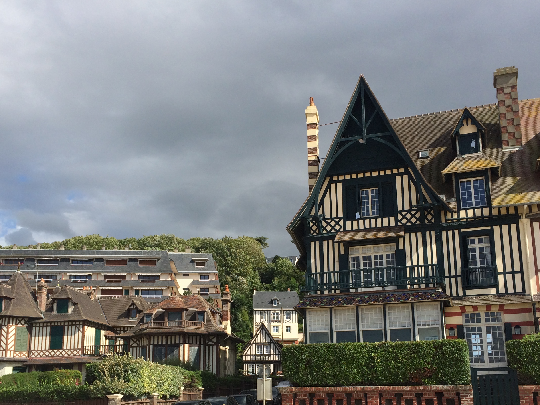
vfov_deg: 36.5
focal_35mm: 39
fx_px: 608
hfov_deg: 47.9
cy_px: 267
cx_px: 273
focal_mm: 4.15
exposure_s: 1/2283
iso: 32
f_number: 2.2
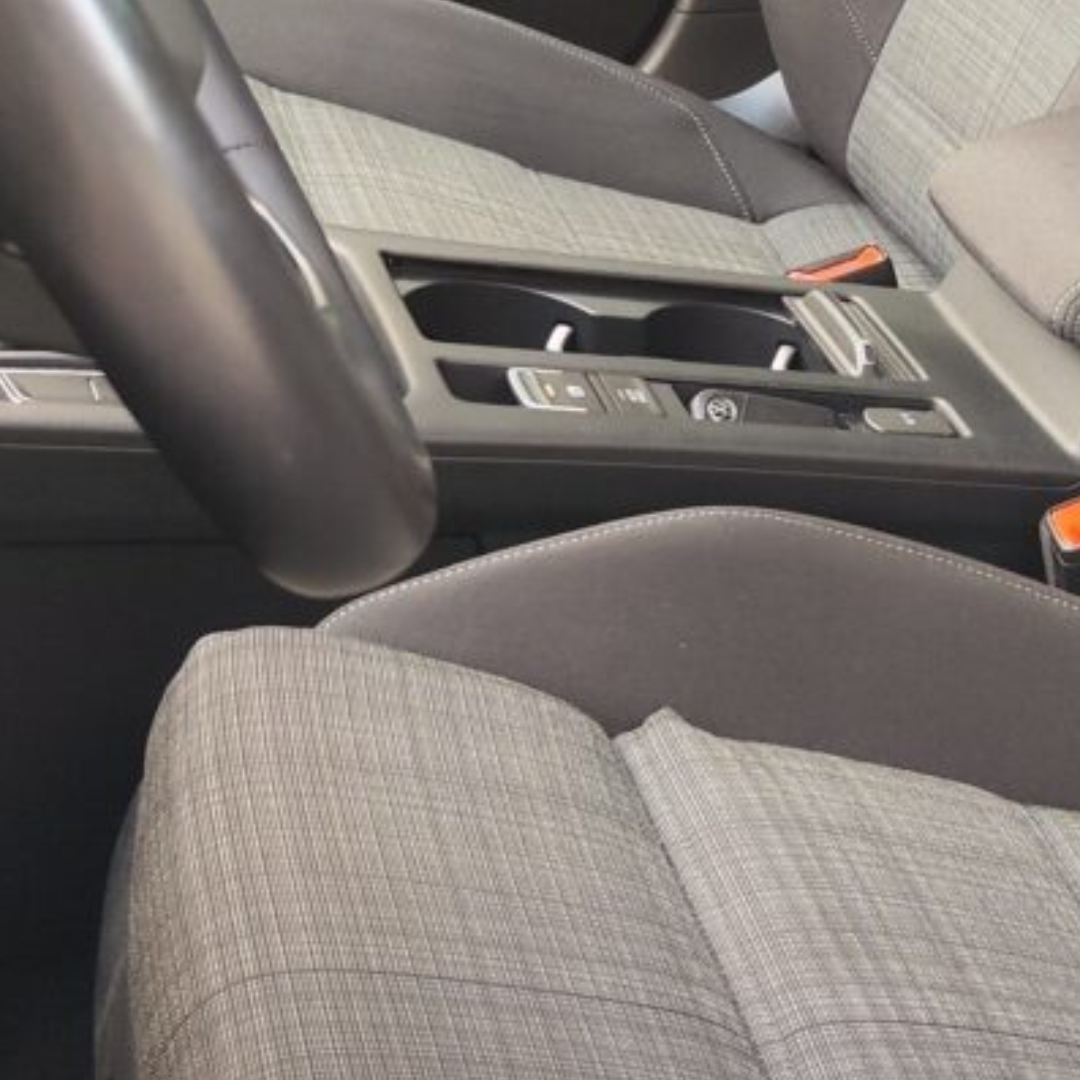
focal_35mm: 82
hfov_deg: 20.3
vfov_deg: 20.8
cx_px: 1151
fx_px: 2894
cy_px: 150
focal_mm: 7.01
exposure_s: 1/54.6
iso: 505
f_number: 1.69
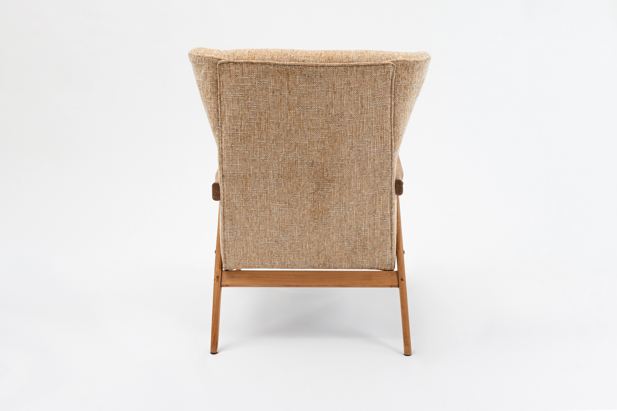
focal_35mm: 50
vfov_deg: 27.0
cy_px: 206
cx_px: 308
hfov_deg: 39.6
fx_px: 857
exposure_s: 1/80
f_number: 8
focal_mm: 50
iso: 250
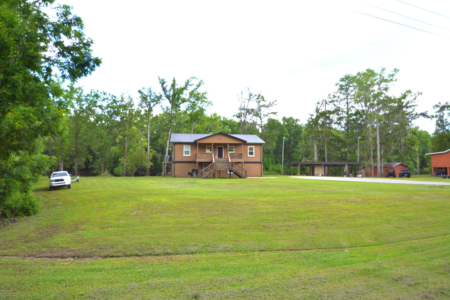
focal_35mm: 36
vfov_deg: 36.9
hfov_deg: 53.1
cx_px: 225
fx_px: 450
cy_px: 150
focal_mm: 24
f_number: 29
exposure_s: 1/50
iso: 100
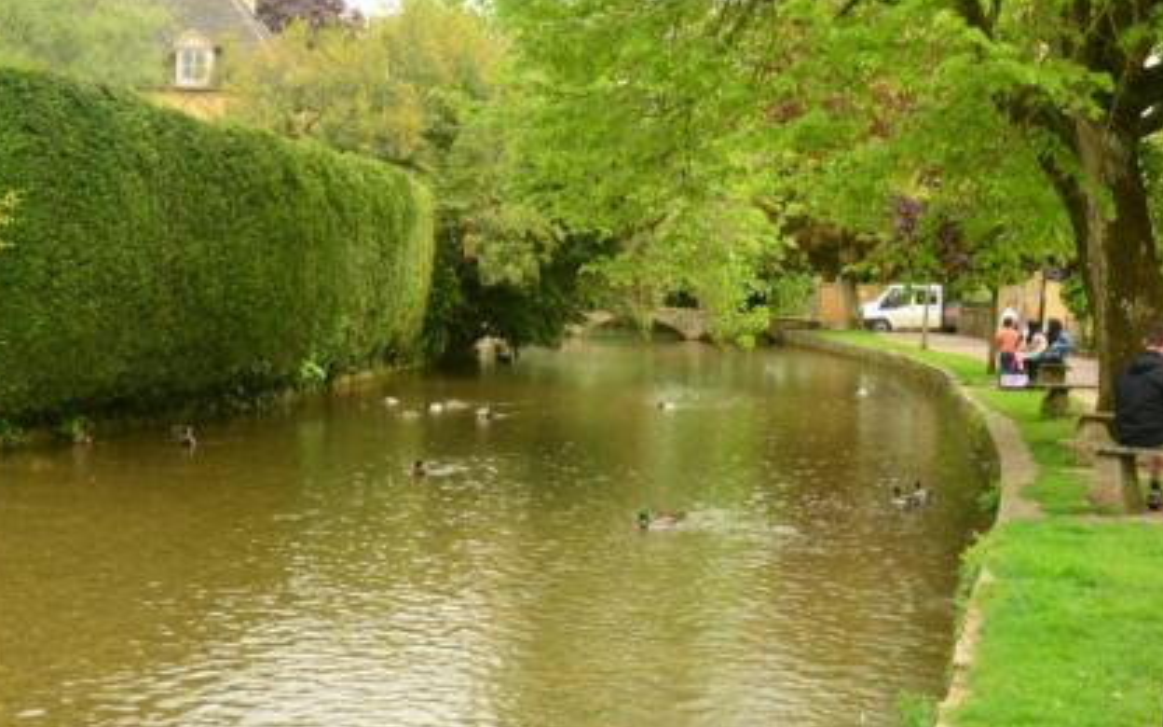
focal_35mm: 61
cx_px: 319
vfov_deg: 21.3
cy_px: 407
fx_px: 1933
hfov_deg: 33.0
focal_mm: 26
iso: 200
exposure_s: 1/25
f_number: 18
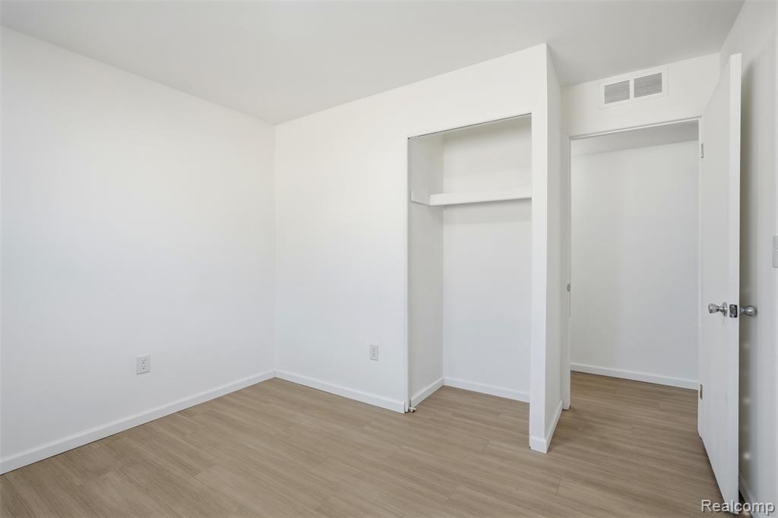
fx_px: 367
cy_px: 259
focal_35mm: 17
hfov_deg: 93.3
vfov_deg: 70.4
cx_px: 389
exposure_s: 1/640
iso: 250
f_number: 8
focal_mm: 17
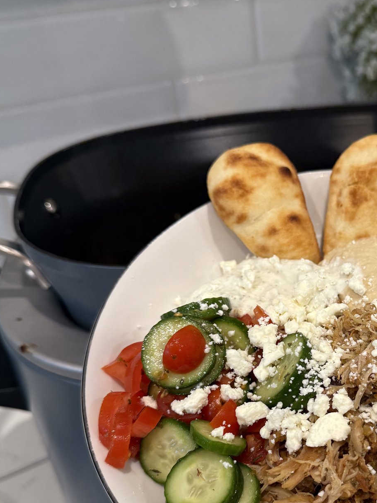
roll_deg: +1.3
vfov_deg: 44.2
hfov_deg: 33.0
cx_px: 321
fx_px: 610
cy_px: 329
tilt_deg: -33.6
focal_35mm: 42
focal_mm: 6.76
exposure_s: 1/120
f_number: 1.78
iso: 200
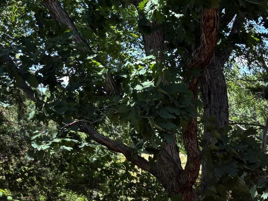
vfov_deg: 19.1
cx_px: 308
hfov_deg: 24.5
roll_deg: +2.1
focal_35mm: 73
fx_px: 565
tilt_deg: -10.4
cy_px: 236
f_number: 1.6
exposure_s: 1/673
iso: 50
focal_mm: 5.96
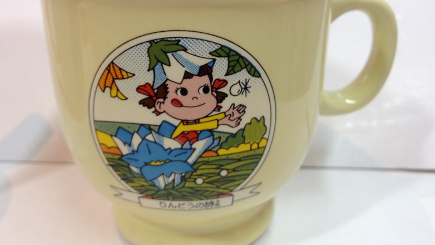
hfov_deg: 51.6
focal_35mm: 39
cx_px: 215
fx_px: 450
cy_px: 99
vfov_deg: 30.4
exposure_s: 1/25
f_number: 2.4
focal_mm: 4.28
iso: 64
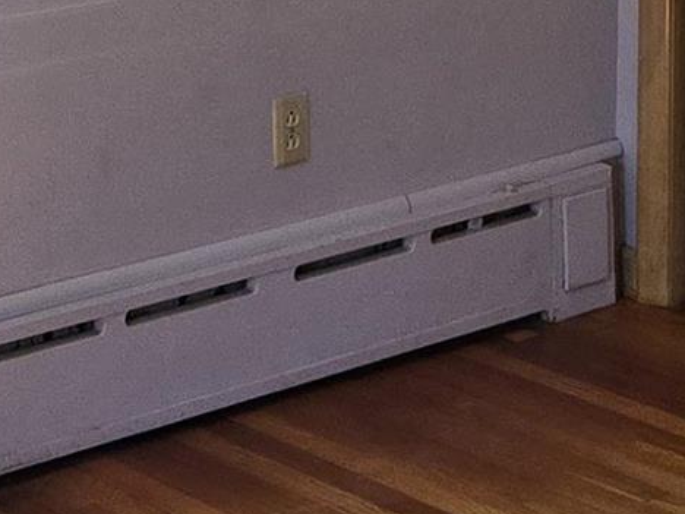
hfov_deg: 13.0
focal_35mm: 151
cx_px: 569
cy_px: -227
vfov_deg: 9.6
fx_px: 2988
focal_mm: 5.4
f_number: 1.8
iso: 200
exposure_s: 1/120
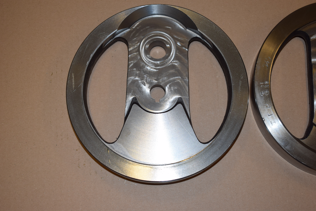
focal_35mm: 57
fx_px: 500
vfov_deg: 23.8
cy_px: 106
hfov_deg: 35.0
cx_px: 158
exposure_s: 1/60
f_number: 5
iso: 320
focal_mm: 38
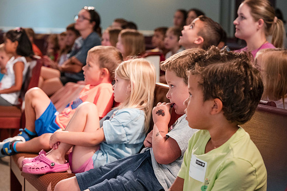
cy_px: 95
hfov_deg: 22.7
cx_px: 141
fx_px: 715
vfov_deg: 15.2
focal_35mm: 90
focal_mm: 85
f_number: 5.6
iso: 6400
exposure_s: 1/125
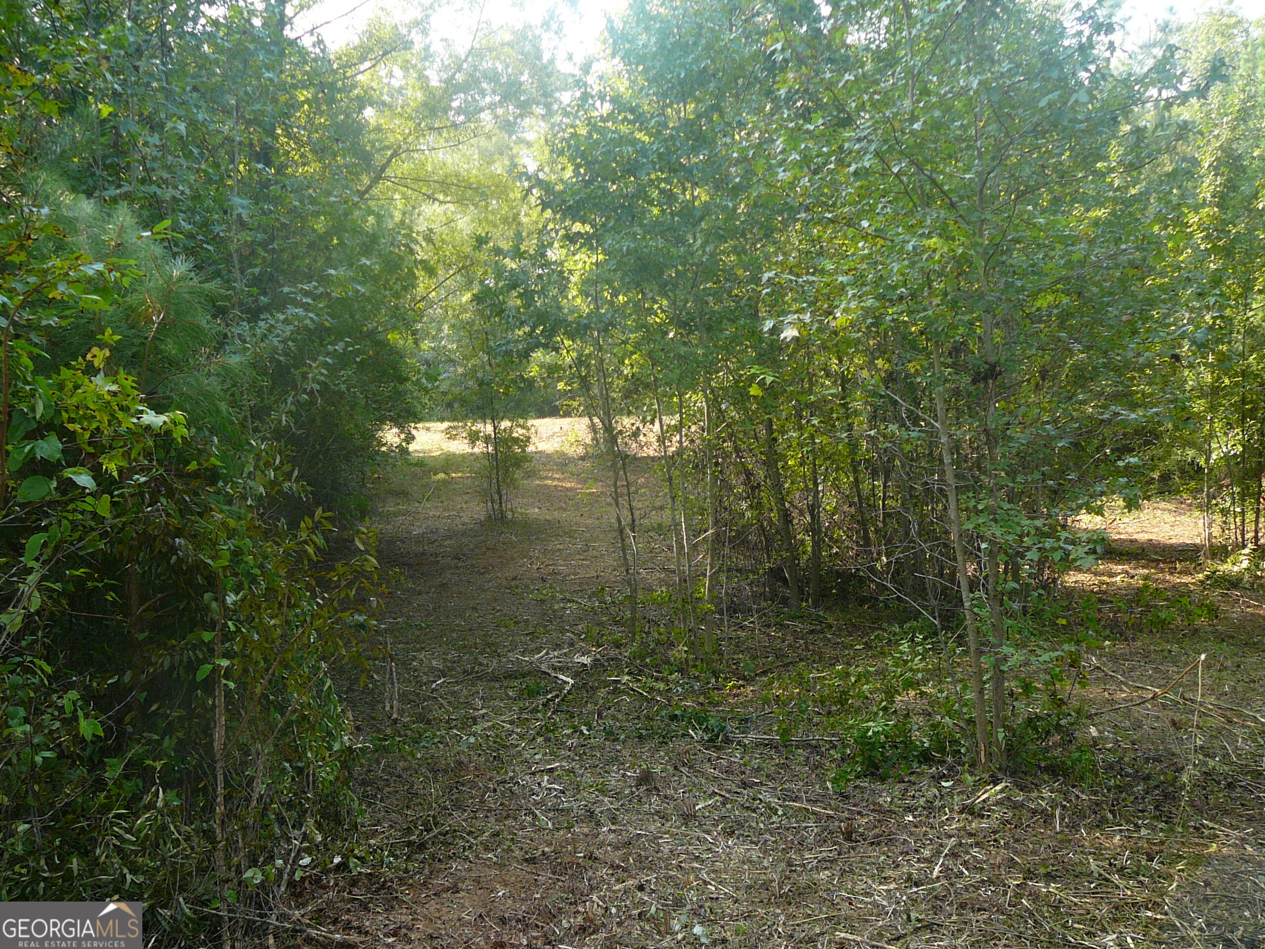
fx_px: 1279
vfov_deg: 40.7
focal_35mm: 35
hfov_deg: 52.6
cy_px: 474
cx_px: 632
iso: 80
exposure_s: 1/100
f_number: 2.8
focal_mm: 5.2
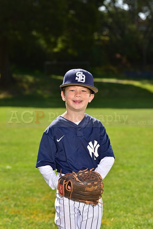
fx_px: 796
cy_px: 114
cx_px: 76
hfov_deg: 11.0
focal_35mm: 125
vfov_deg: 16.4
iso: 100
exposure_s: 1/250
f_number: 6.3
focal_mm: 125
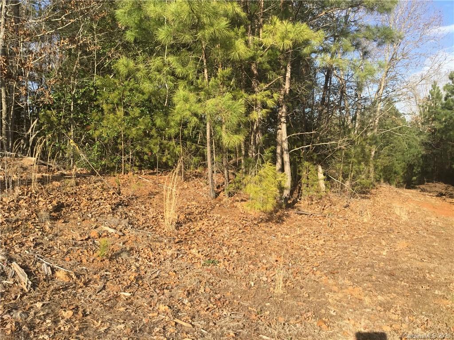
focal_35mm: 31
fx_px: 407
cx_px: 227
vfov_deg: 45.4
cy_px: 170
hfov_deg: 58.4
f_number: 2.4
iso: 25
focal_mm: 3.3
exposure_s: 1/715
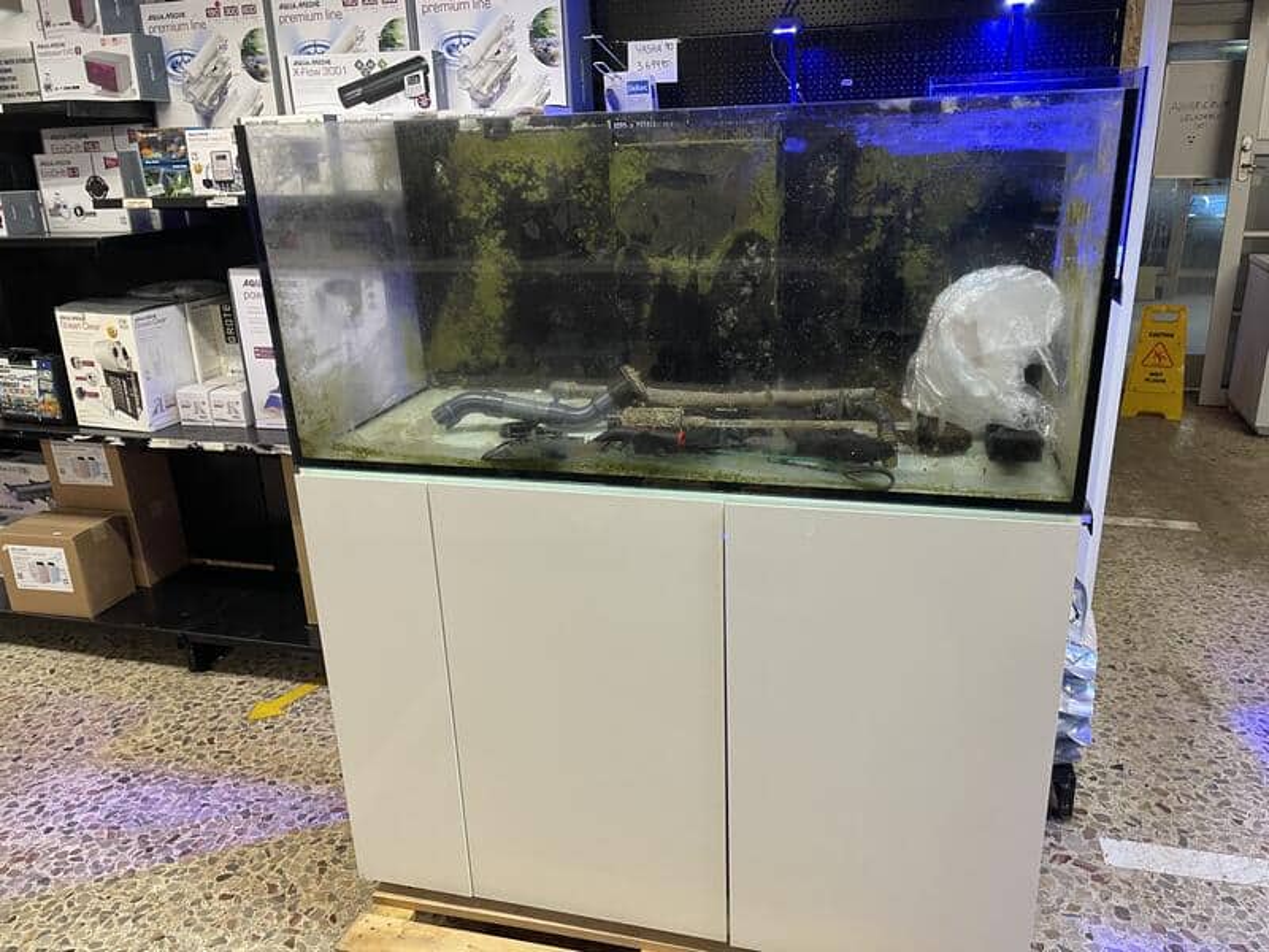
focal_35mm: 26
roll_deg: +1.9
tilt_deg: -19.0
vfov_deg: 53.1
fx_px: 953
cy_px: 476
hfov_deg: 67.3
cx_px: 634
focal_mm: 4.2
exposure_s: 1/50
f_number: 1.6
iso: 200
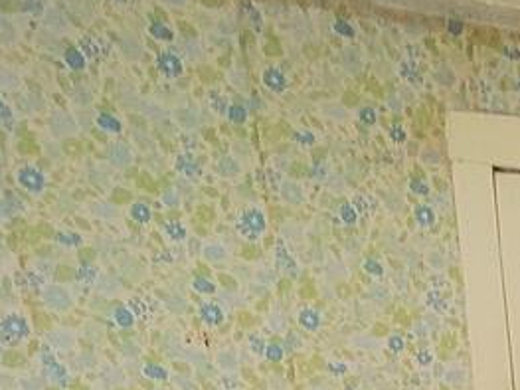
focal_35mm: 79
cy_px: 948
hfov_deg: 20.1
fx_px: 1186
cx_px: 850
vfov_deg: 13.4
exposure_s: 1/30
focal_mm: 2.2
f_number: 2.2
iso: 400
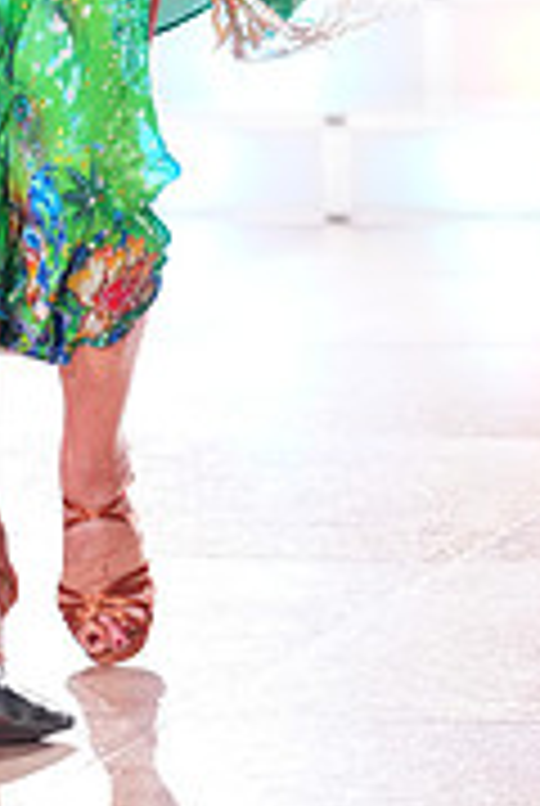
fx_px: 7105
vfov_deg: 6.4
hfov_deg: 4.3
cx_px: -146
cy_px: -297
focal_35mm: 317
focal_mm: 98
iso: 2000
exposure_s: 1/500
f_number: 2.8
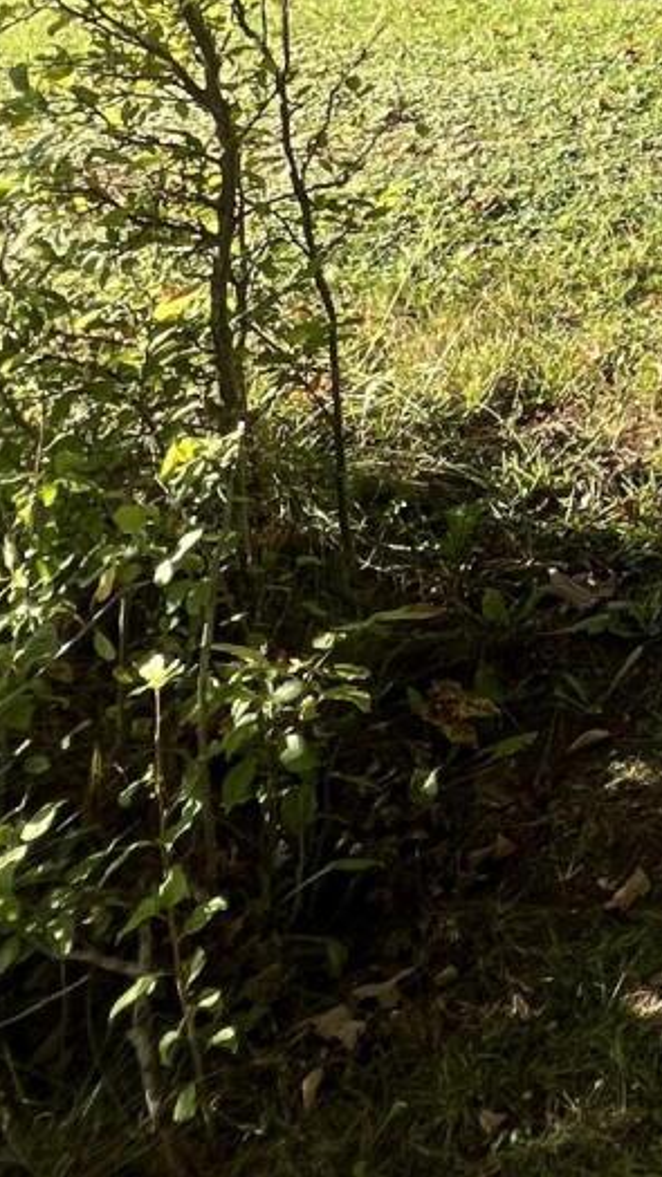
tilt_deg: -0.1
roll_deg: -0.5
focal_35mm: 54
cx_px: 1412
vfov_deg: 31.0
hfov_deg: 16.0
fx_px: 1687
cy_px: -309
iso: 32
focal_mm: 1.57
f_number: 1.8
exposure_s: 1/326
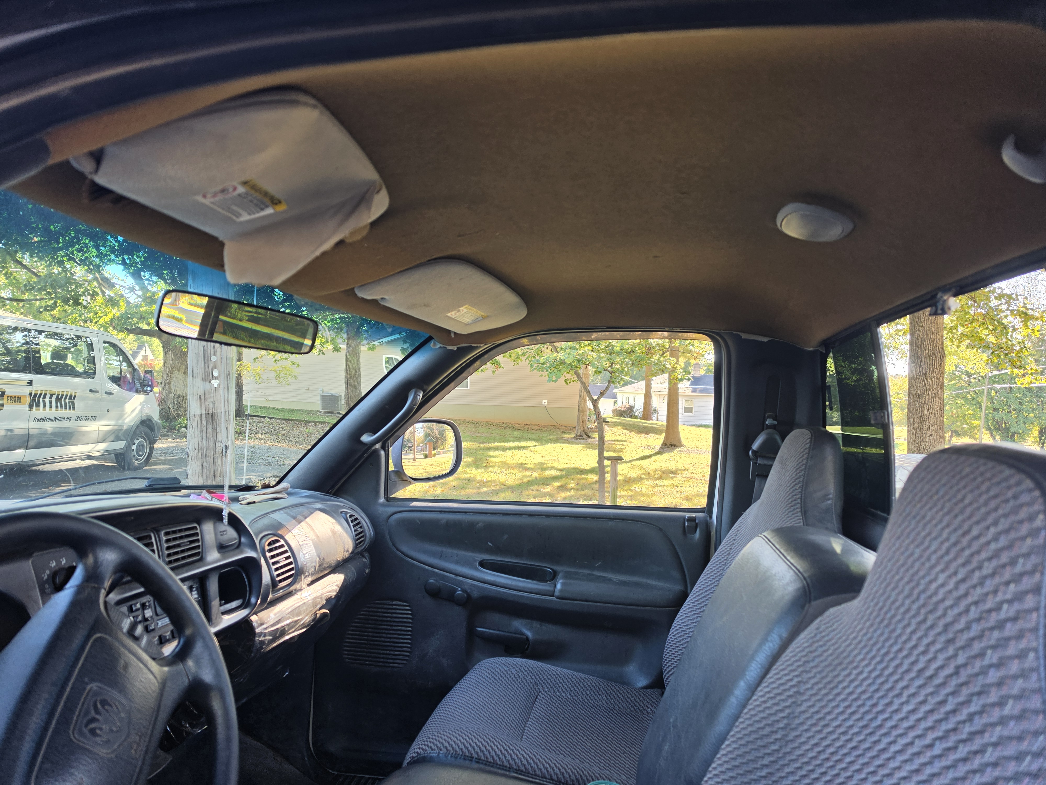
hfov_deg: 73.9
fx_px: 695
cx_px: 523
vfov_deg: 58.9
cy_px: 392
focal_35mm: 23
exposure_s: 1/180
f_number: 1.4
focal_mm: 6.5
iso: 50
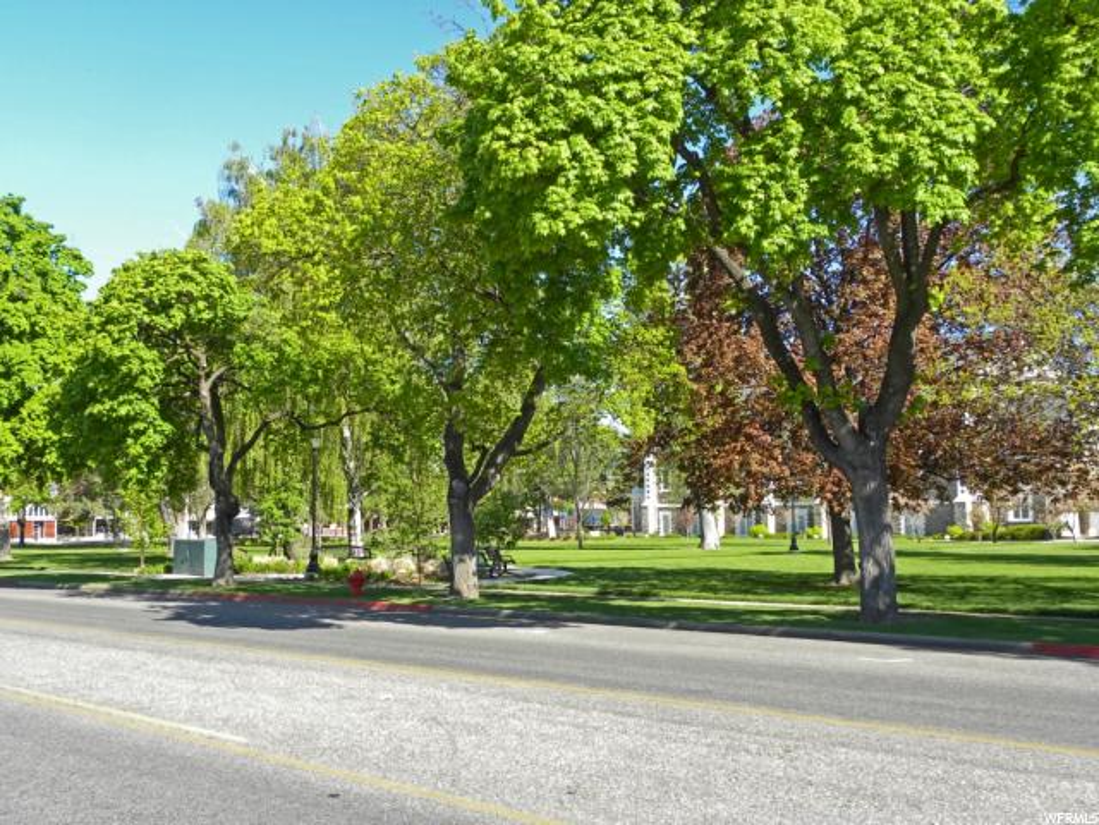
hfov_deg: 45.8
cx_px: 550
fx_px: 1302
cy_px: 412
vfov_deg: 35.1
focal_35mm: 41
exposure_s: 1/146
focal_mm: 7.3
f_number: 4.5
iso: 64
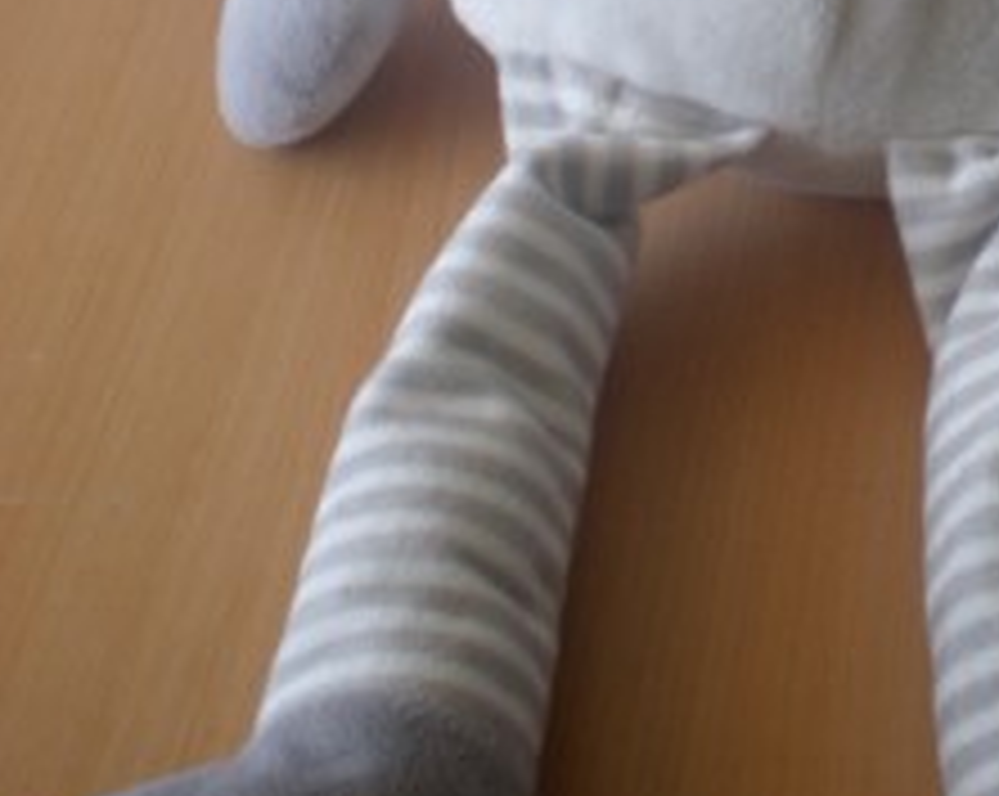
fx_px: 2569
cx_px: 868
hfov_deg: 21.6
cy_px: -54
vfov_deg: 17.1
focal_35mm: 87
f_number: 3.1
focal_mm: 6.3
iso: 85
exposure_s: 1/60.7
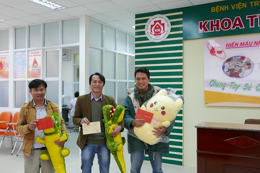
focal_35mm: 37
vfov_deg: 35.9
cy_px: 86
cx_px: 130
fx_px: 267
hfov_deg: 51.9
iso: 500
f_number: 2.4
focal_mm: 16.5
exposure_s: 1/80
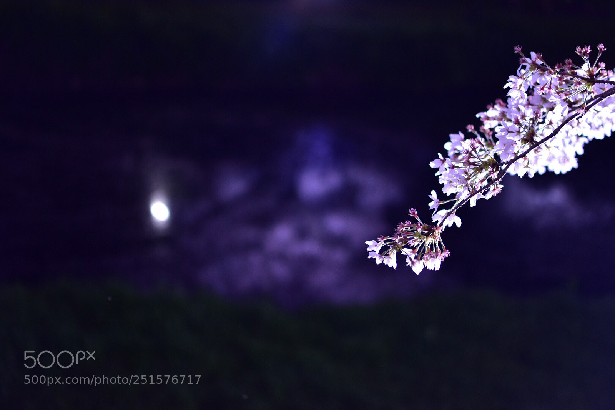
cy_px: 205
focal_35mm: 52
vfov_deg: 25.8
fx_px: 897
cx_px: 308
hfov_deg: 37.8
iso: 800
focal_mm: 35
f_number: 1.8
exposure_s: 1/160
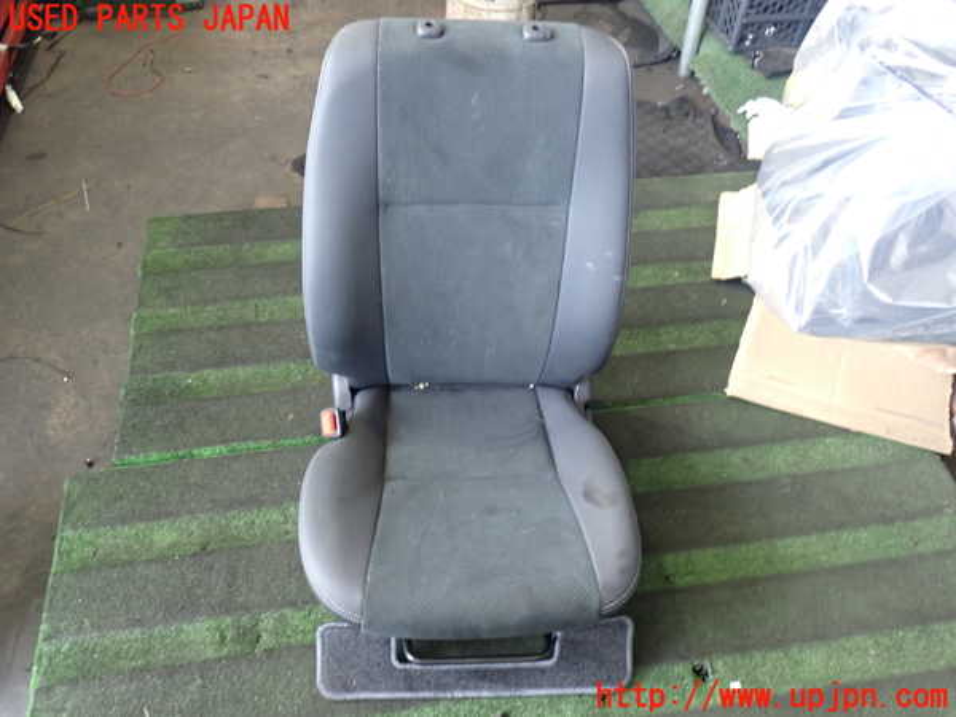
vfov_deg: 46.8
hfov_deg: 60.0
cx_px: 478
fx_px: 829
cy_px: 358
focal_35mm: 30
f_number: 2.3
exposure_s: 1/30
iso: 250
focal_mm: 5.4
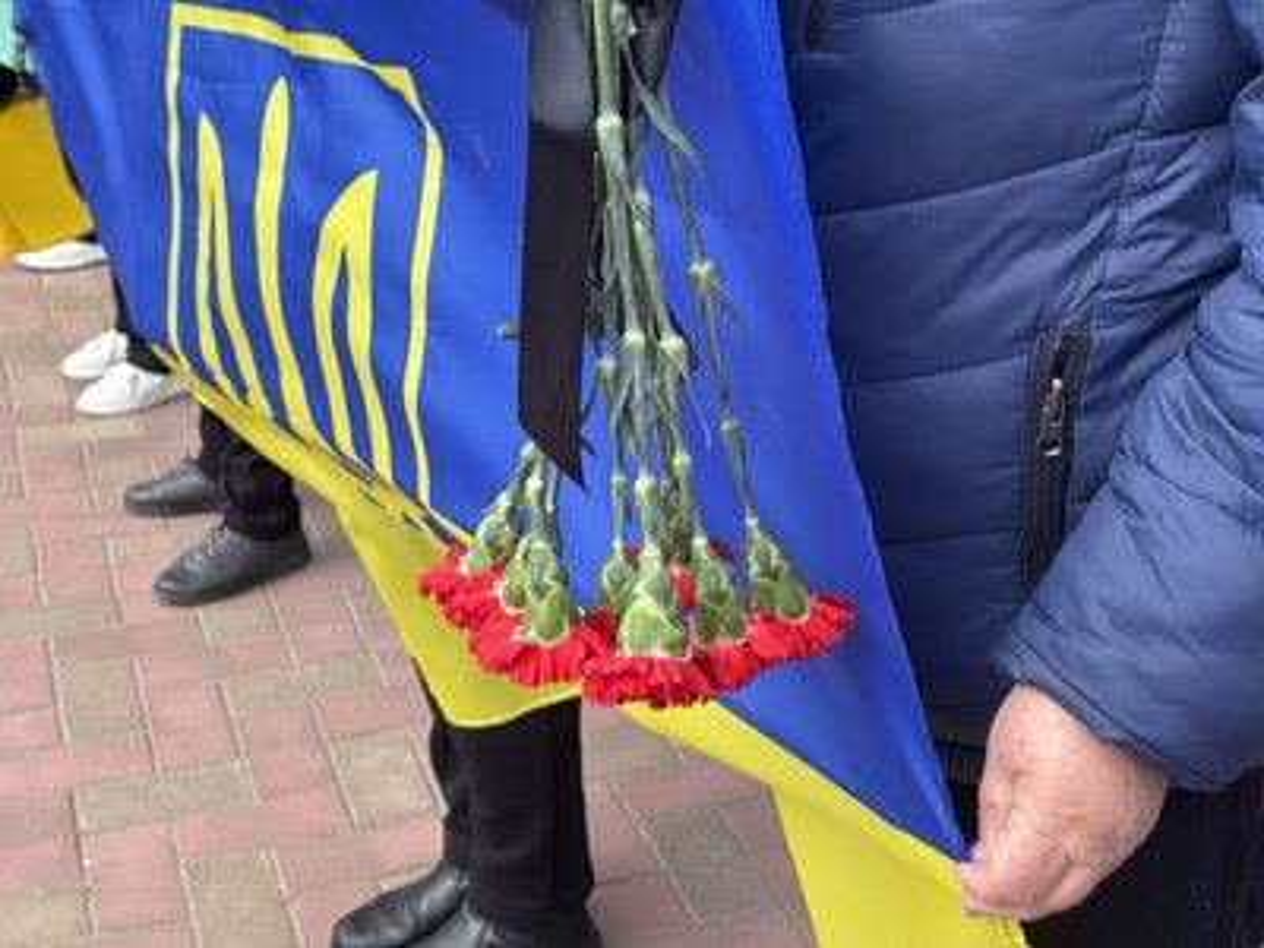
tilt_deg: -25.1
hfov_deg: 36.8
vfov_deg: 28.0
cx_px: 632
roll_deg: +0.4
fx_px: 1899
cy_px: 474
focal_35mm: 52
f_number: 1.6
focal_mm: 5.96
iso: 32
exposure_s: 1/493
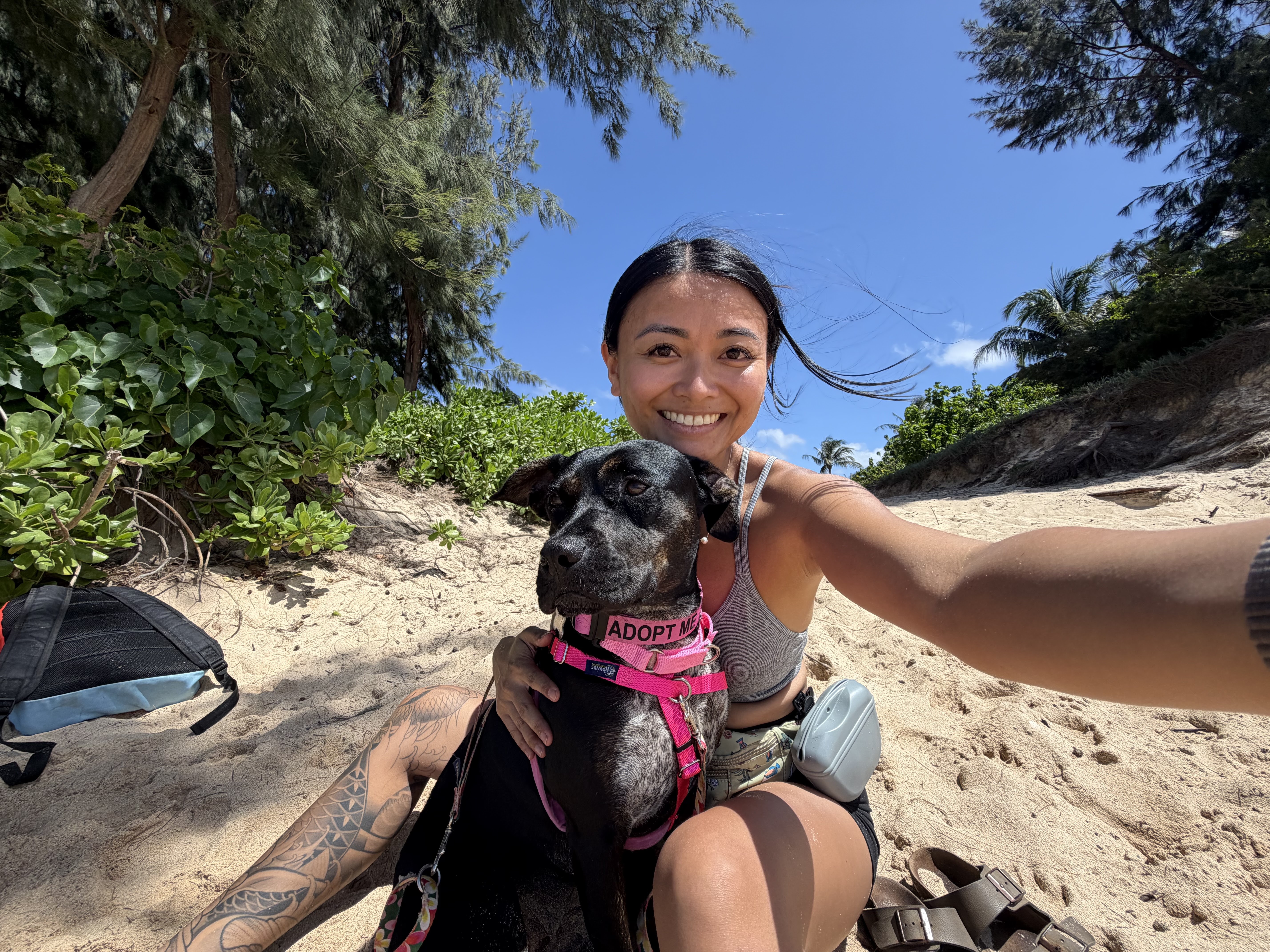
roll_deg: -0.3
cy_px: 476
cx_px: 635
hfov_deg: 102.1
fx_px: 514
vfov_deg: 85.7
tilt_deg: +8.4
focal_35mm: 14
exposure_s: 1/770
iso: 32
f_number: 2.2
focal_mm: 2.22
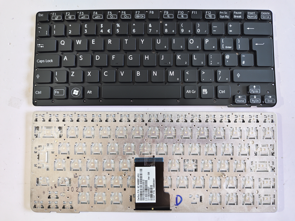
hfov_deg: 71.6
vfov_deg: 56.8
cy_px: 110
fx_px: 205
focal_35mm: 24
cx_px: 148
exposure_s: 1/50
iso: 606
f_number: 1.88
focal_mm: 5.56
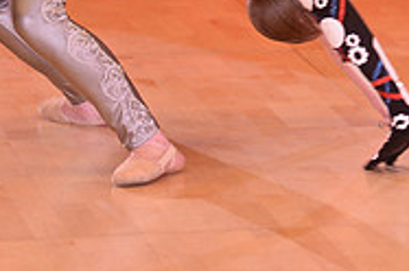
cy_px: -117
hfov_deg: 5.5
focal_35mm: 372
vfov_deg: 3.7
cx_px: 295
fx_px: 4219
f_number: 4
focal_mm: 120
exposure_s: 1/250
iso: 2000
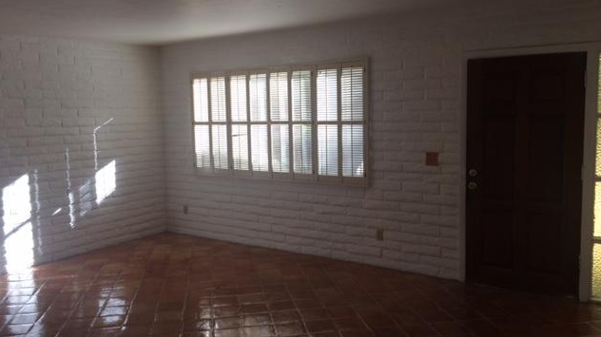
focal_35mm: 32
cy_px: 163
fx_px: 510
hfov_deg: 61.0
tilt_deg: -4.7
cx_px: 299
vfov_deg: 36.6
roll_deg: +1.5
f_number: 2.2
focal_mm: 4.15
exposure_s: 1/120
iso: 32
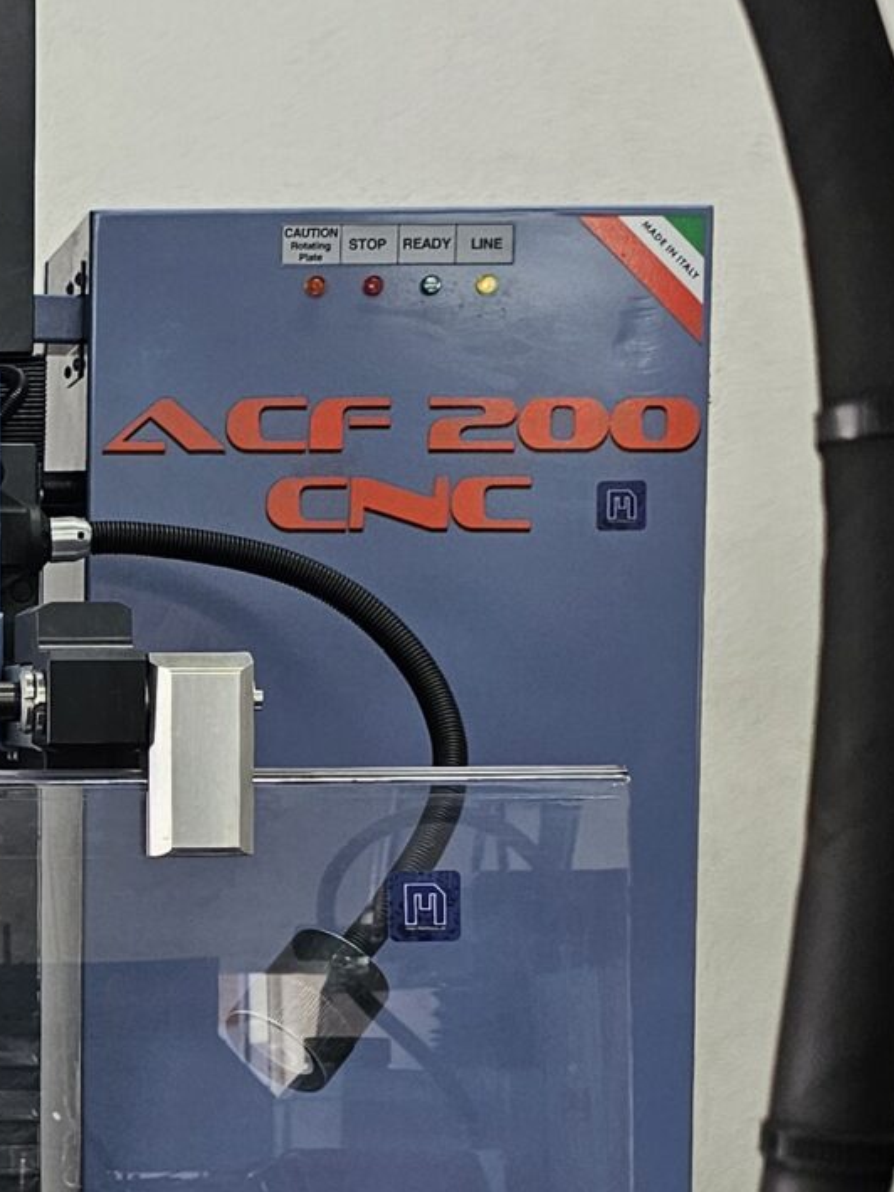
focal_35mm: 83
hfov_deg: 16.8
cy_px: 899
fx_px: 2857
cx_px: -267
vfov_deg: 23.3
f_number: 1.7
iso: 200
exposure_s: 1/100
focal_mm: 6.3
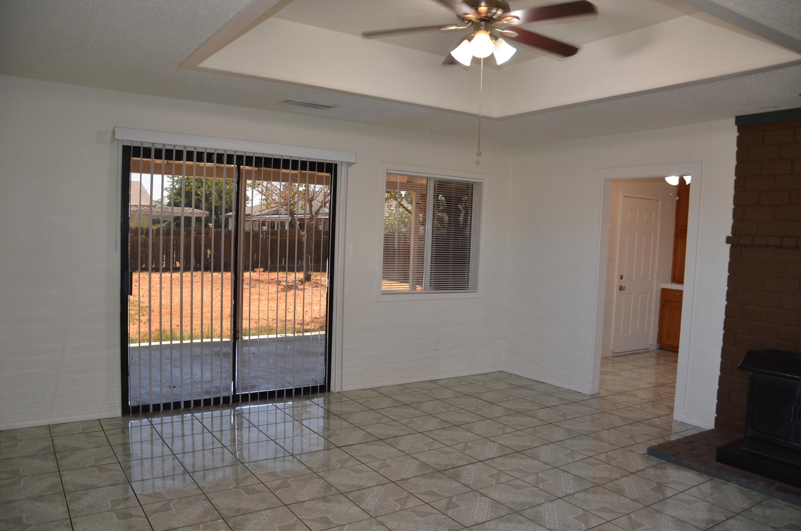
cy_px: 266
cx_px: 400
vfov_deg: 47.7
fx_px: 600
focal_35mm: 27
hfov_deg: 67.5
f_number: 3.5
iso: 320
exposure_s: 1/125
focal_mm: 18
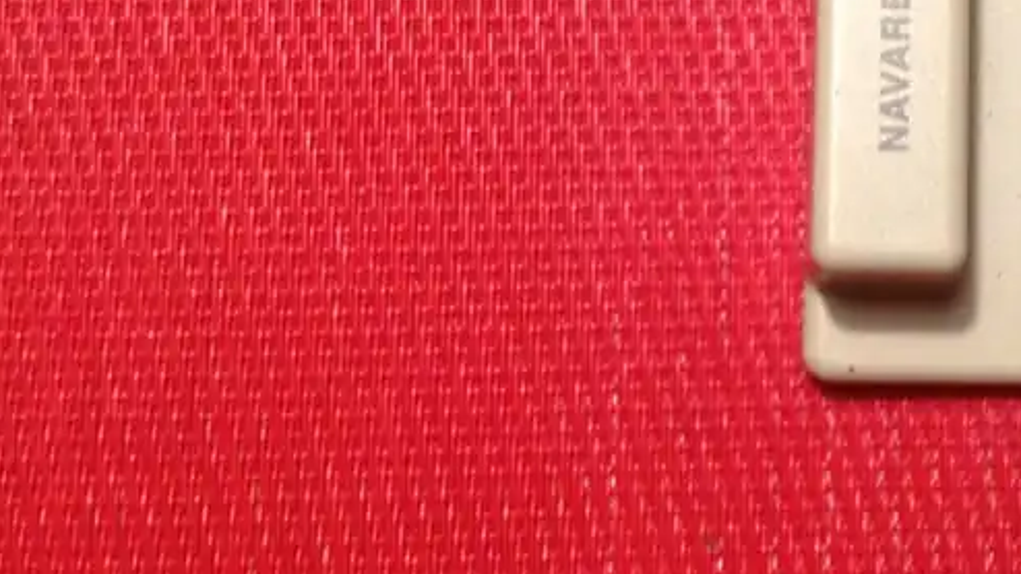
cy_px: 43
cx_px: 930
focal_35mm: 77
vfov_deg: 15.5
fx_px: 2085
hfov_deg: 26.5
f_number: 2.4
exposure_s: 1/17
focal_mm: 4.28
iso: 125
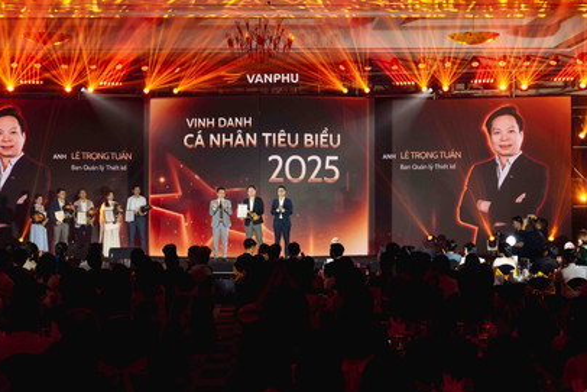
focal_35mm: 64
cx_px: 259
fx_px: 1044
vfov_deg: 21.3
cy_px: 202
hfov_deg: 31.4
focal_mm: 52
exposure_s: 1/100
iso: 1600
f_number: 4.5
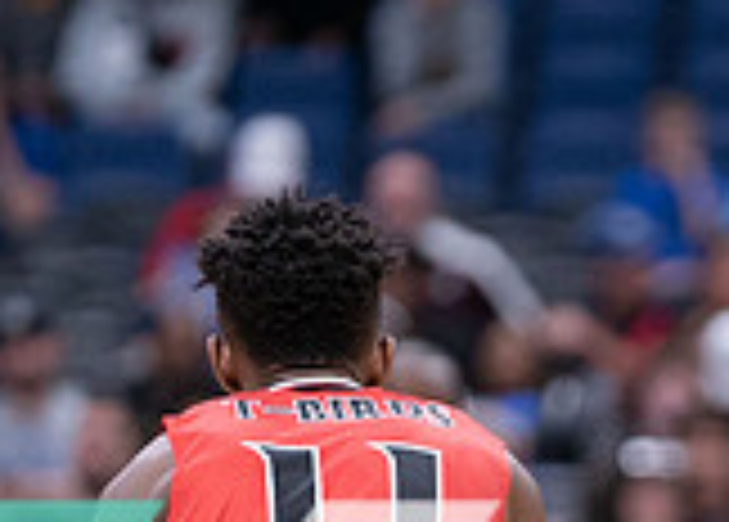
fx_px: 19375
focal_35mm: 935
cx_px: 945
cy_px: 701
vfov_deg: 1.5
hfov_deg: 2.2
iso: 2500
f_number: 2.8
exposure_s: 1/750
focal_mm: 200
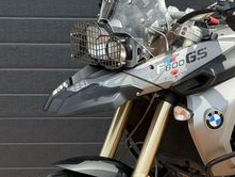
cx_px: 265
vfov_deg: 10.6
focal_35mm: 139
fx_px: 944
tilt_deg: -7.8
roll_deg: -0.3
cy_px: 141
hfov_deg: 13.9
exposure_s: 1/1678
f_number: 1.78
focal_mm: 6.76
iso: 64
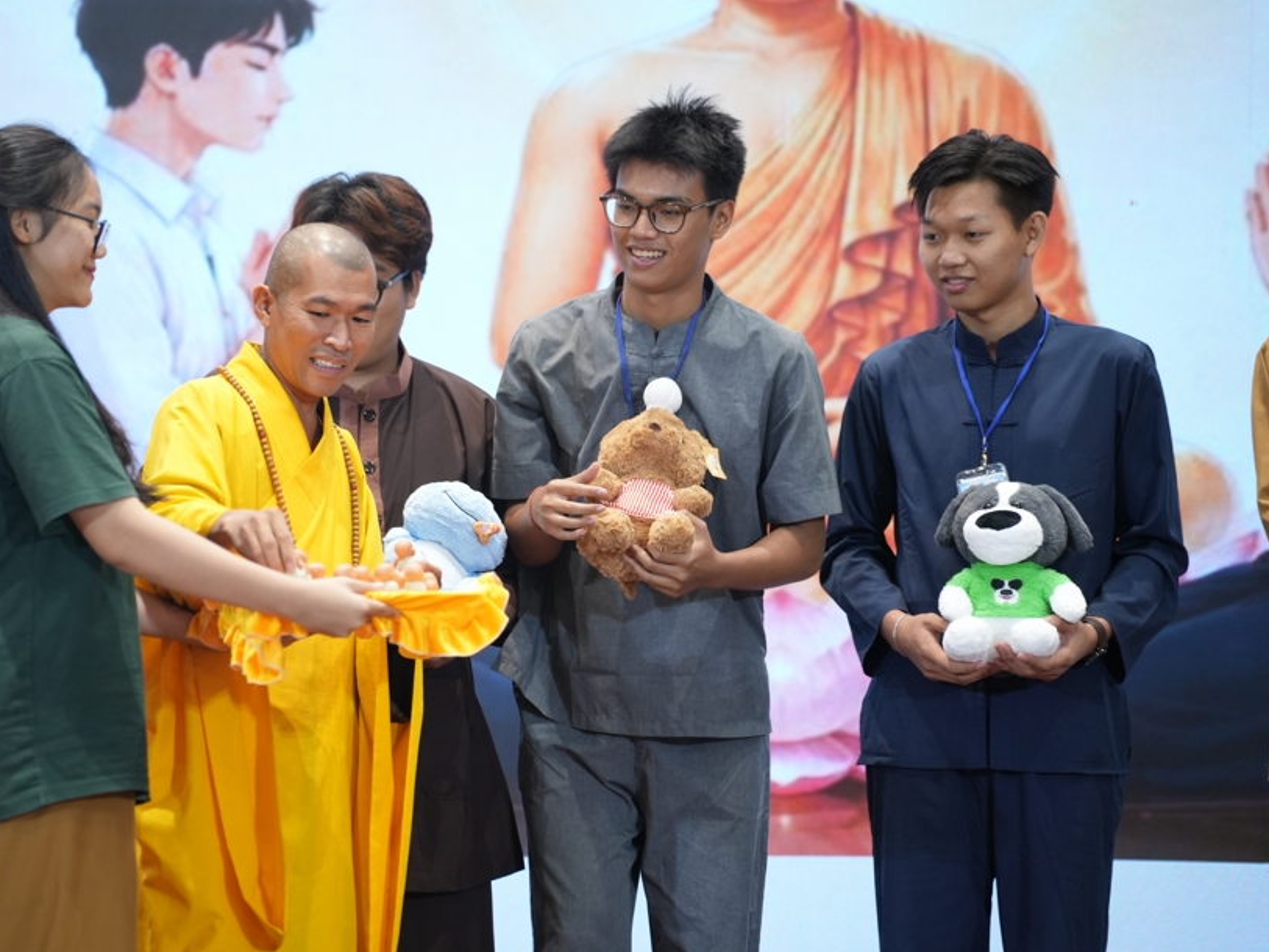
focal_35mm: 173
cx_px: 521
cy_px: 453
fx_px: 6343
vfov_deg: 8.6
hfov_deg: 11.4
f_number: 2.8
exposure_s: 1/80
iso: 1250
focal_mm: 150
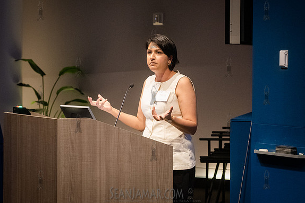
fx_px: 1025
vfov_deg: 11.3
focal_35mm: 121
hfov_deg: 16.9
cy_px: 95
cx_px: 153
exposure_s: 1/250
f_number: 4.5
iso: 6400
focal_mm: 80
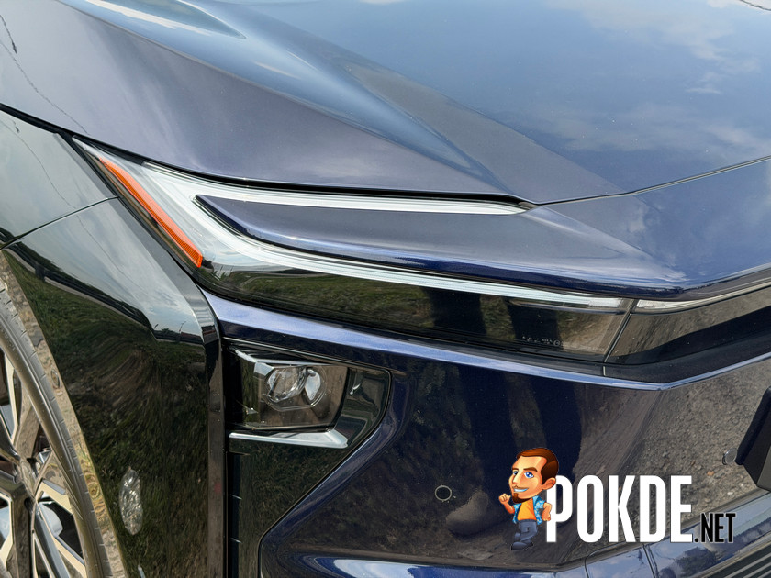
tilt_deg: -21.7
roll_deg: +1.5
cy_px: 289
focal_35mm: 48
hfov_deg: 39.7
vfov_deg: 30.3
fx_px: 1069
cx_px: 386
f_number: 1.78
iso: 100
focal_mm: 6.76
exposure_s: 1/1642
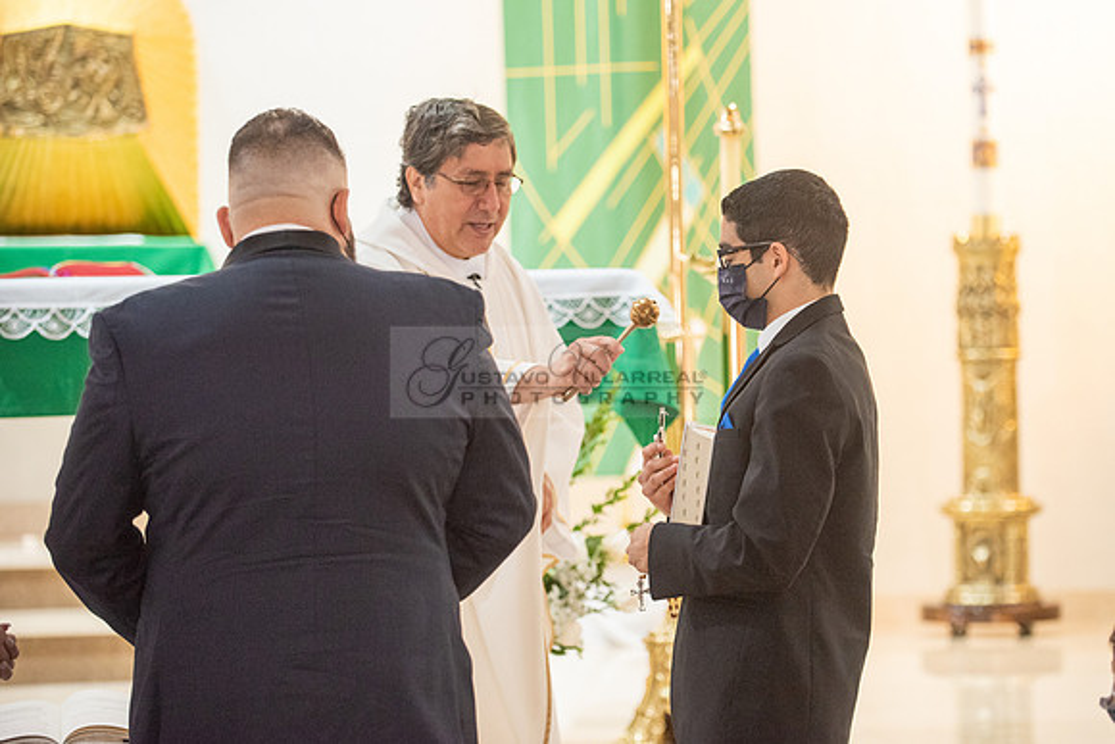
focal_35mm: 138
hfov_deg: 14.9
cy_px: 340
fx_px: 4263
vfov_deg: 10.0
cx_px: 660
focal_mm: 116
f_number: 2.8
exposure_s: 1/160
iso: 2000
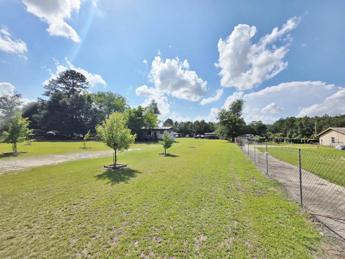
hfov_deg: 106.2
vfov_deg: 89.9
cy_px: 130
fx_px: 130
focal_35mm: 13
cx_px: 172
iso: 40
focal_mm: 2.2
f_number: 1.9
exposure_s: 1/4865
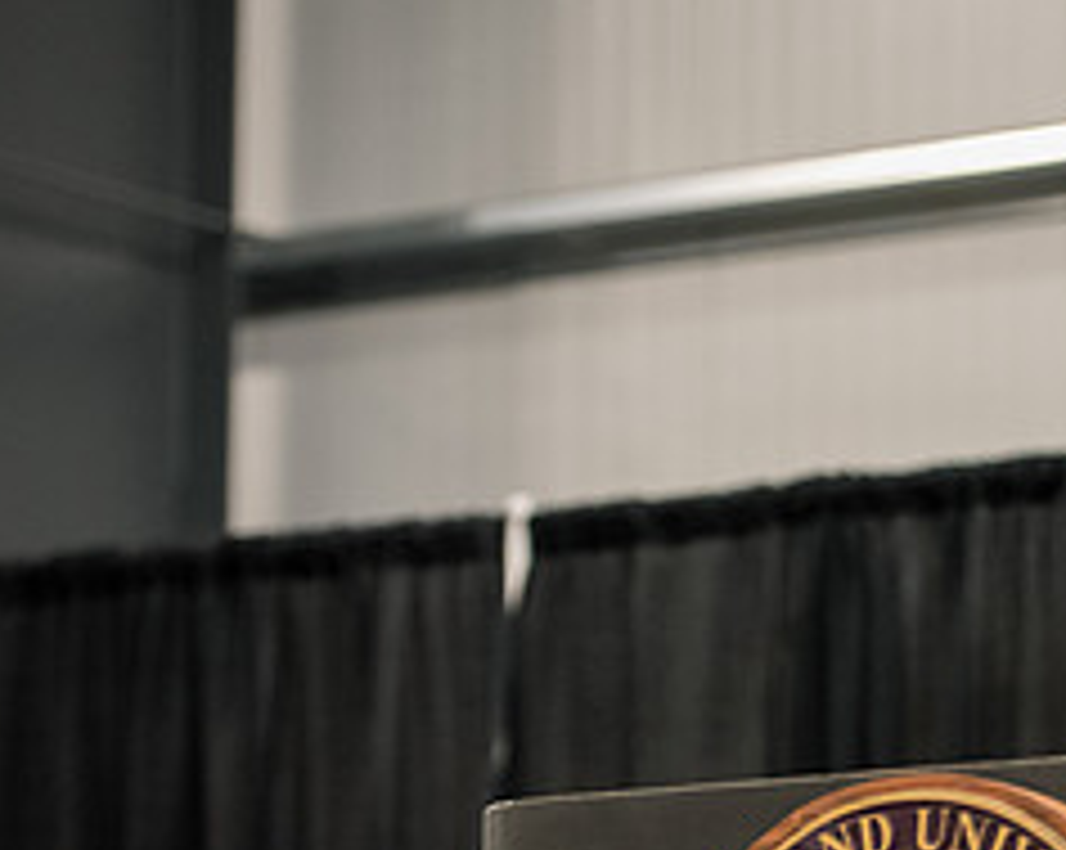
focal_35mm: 207
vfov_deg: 7.4
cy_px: 744
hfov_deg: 9.2
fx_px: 6523
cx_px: 1286
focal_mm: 90
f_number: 3.5
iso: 3200
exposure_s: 1/200
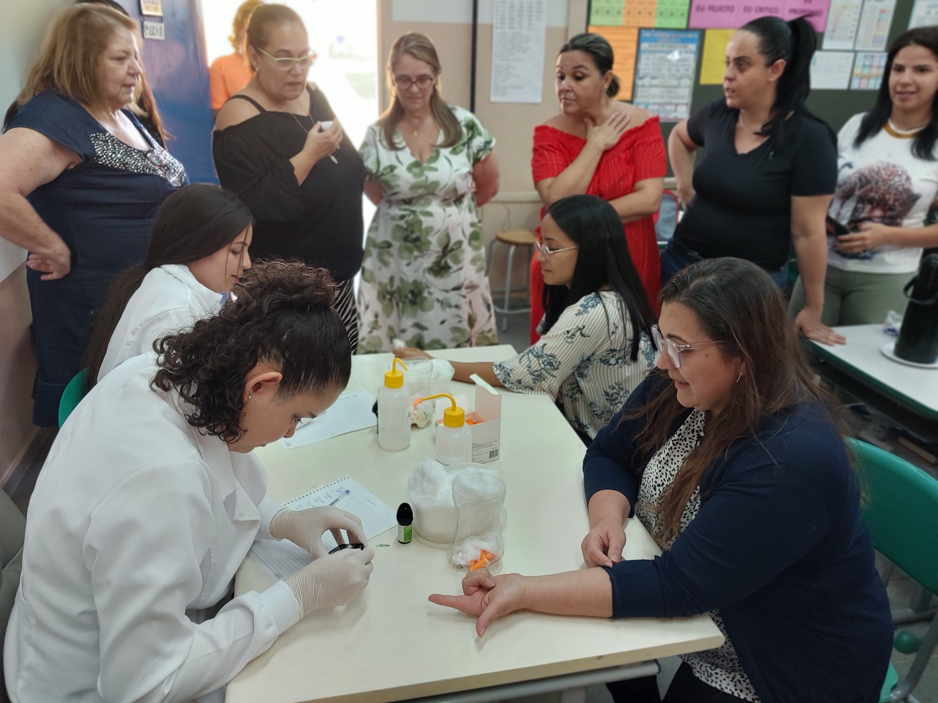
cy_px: 352
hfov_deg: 60.0
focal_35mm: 30
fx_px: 813
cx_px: 469
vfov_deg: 46.8
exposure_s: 1/24
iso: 80
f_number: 1.8
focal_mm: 4.6
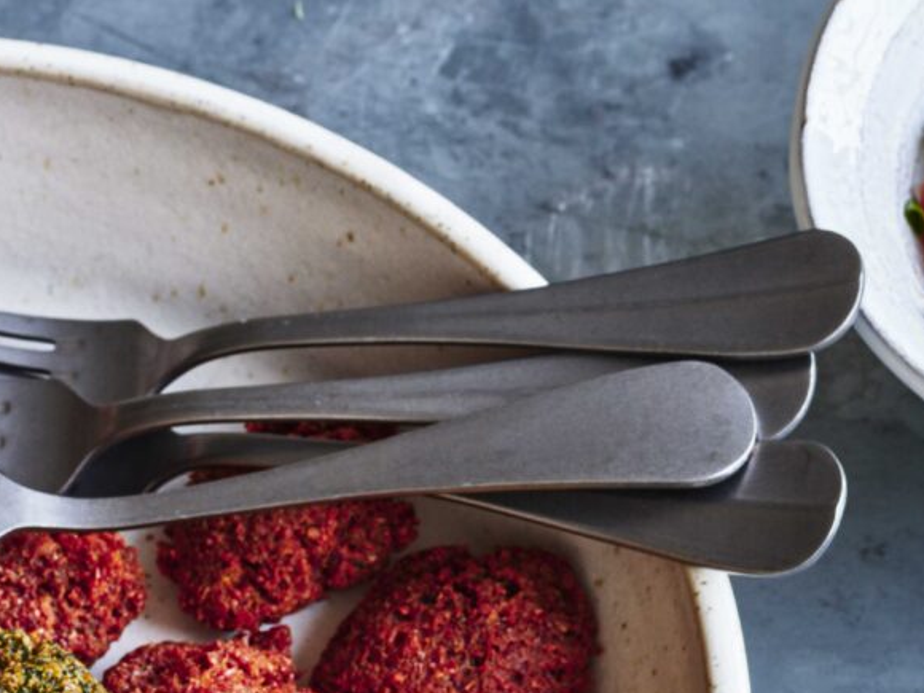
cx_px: 808
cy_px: 472
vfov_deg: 5.3
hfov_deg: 7.1
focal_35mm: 278
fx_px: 7421
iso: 400
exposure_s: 1/5
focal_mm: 80
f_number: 8
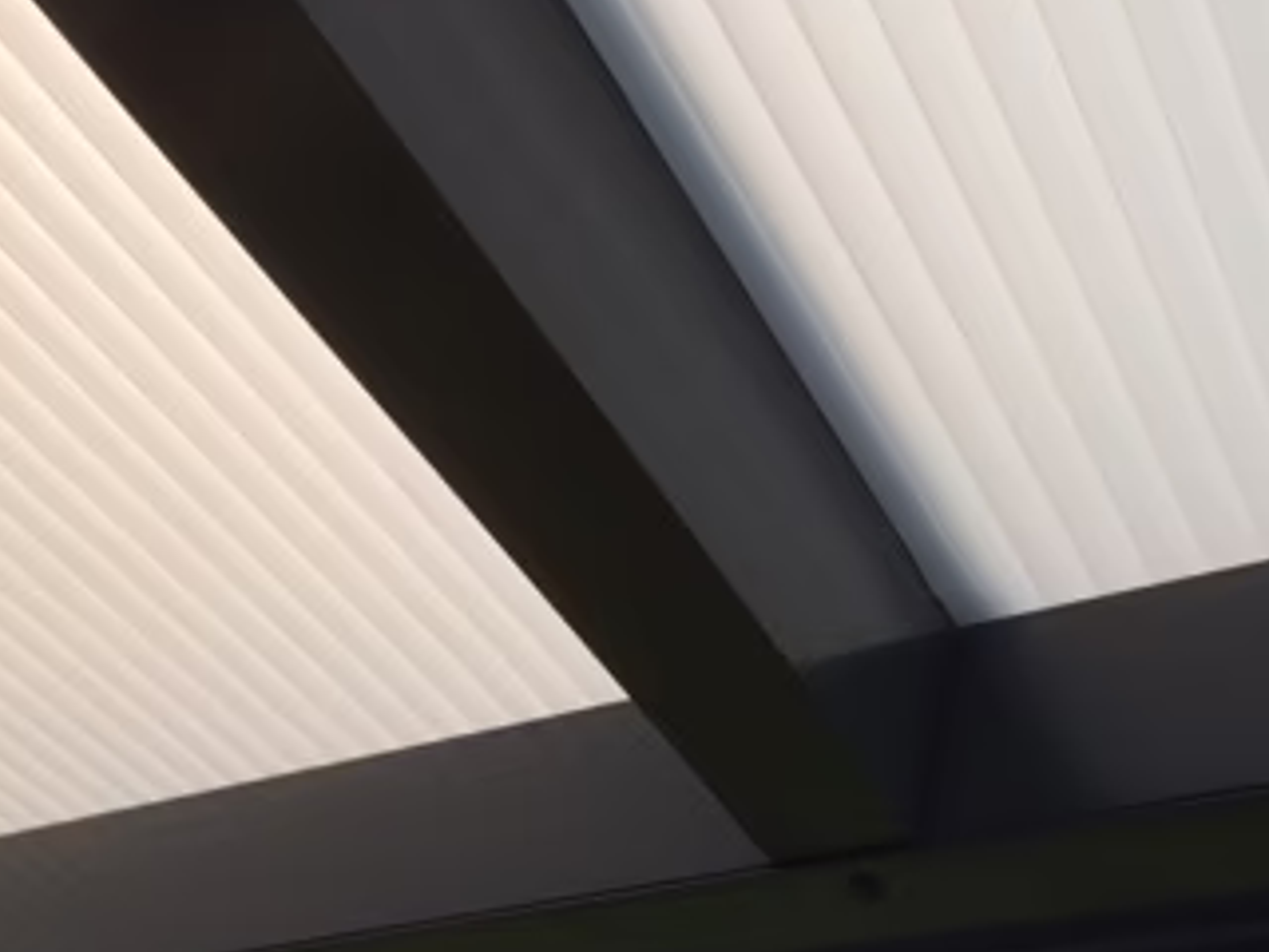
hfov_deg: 41.1
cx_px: 912
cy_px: 670
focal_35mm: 45
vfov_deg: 31.8
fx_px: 1650
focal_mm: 4.12
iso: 32
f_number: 2.2
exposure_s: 1/2053
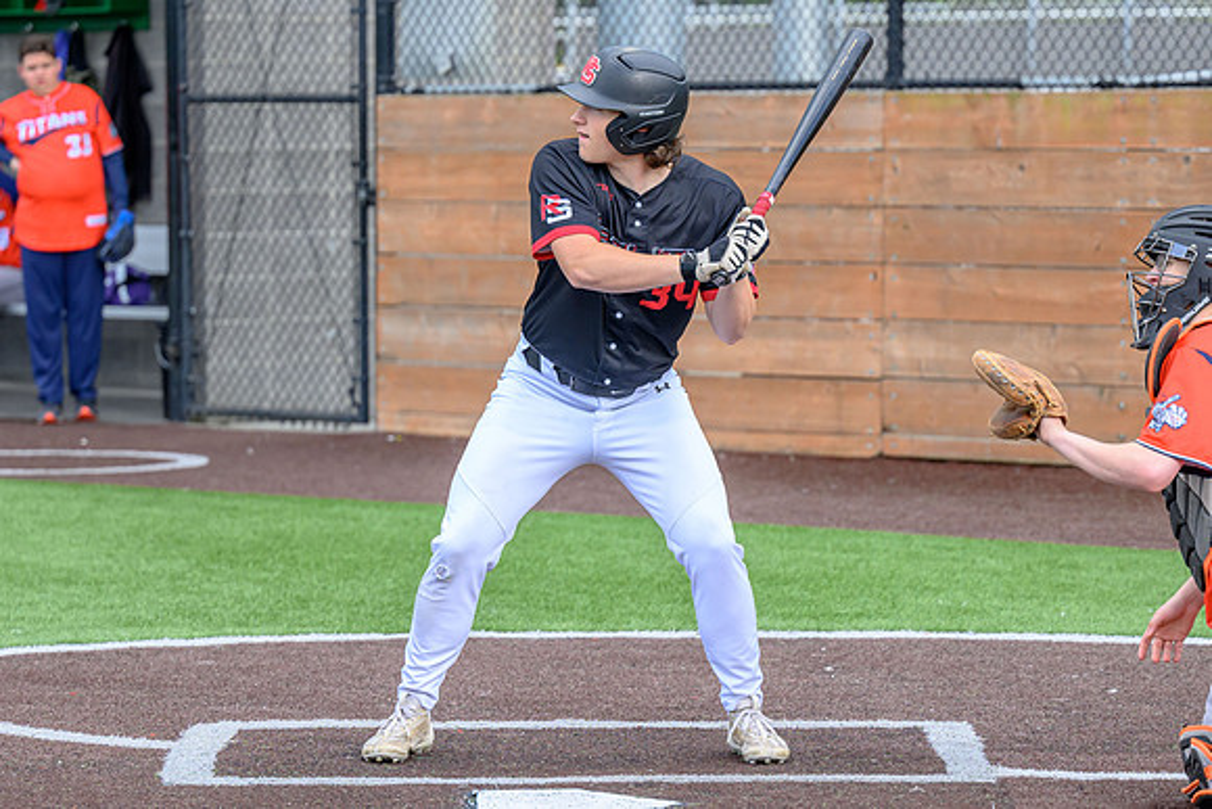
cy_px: 479
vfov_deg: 8.0
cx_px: 536
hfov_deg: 11.9
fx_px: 5800
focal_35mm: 172
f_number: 2.8
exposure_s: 1/2000
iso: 640
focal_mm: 97
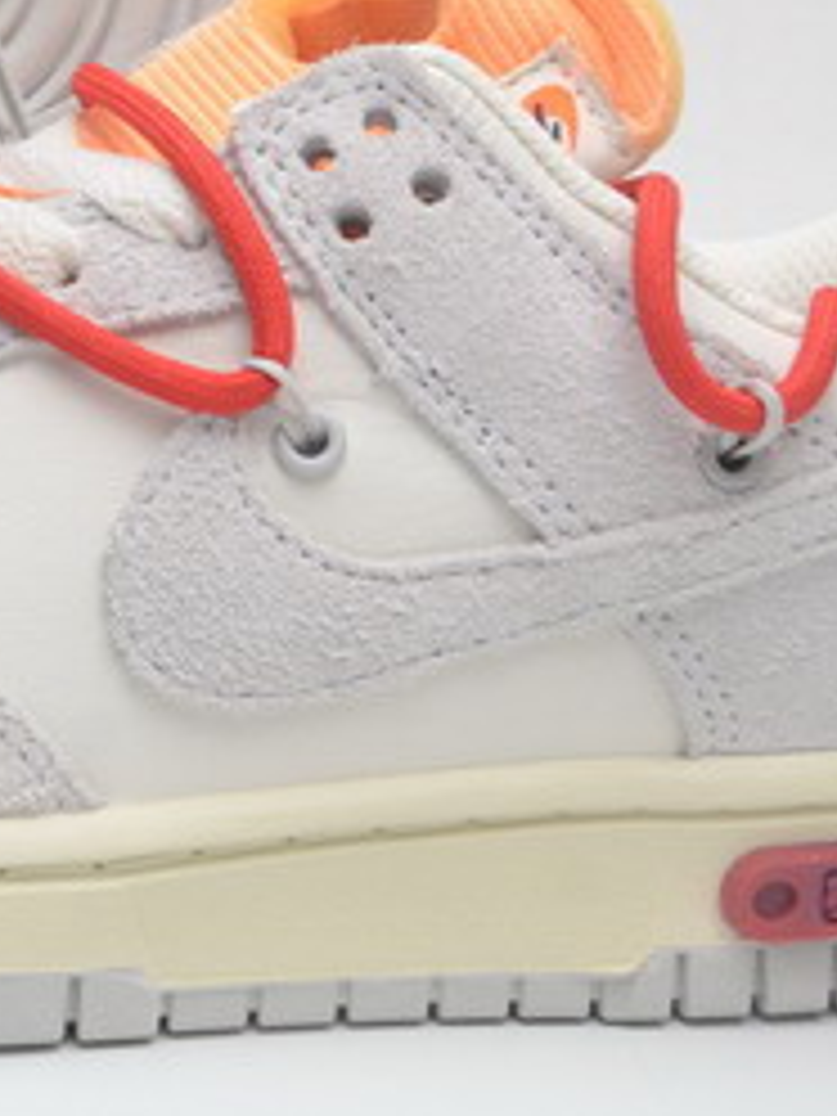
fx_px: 3353
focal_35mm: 104
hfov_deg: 13.9
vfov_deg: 18.8
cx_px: -142
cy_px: 261
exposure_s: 1/125
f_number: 8
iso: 100
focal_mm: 28
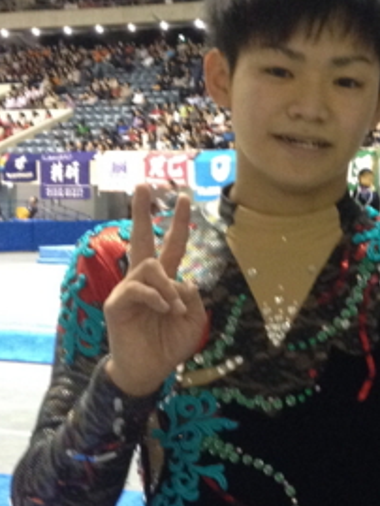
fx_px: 1521
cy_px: 320
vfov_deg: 18.9
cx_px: 408
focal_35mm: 104
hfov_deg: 14.0
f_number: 2.4
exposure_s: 1/20
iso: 320
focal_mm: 4.28
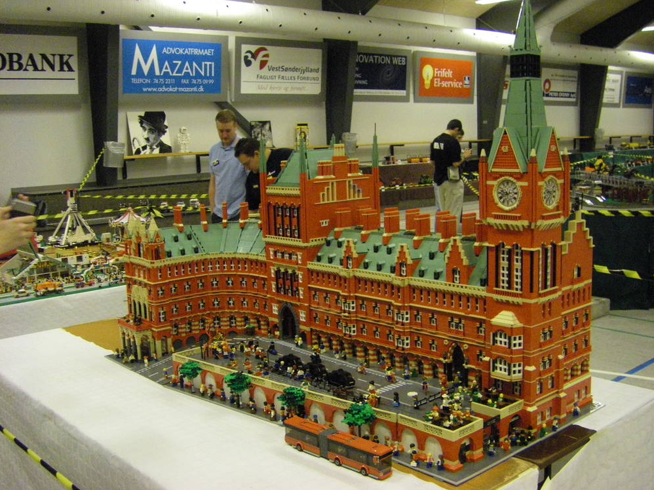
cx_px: 331
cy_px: 250
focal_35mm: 39
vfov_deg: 36.8
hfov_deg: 47.9
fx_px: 737
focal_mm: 6.3
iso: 800
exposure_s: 1/30
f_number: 3.5
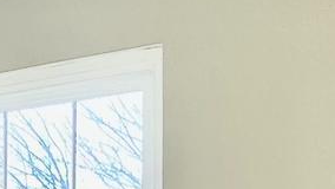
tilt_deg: +0.2
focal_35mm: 110
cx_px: -105
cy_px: 345
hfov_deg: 18.1
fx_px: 977
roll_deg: -0.3
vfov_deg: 10.4
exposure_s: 1/110
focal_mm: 2.22
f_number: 2.2
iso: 40
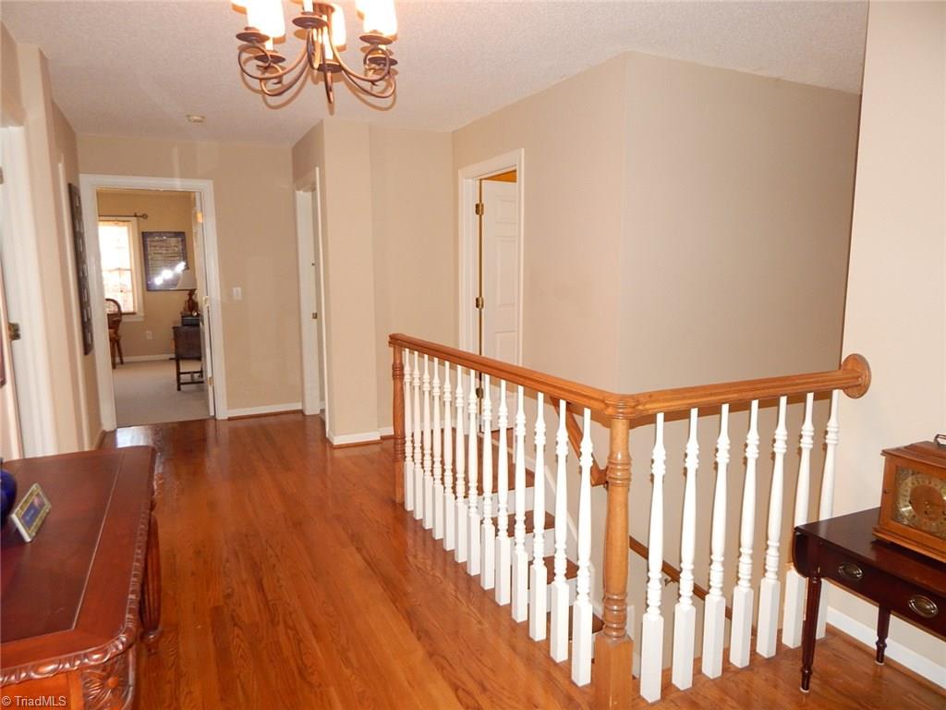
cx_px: 473
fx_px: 601
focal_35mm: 22
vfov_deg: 61.1
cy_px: 355
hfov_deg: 76.4
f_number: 3
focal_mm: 4
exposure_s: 1/30
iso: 200
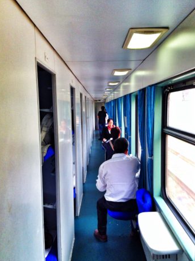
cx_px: 102
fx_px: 286
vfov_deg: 49.0
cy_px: 140
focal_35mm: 38
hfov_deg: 37.7
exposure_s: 1/120
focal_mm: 4.28
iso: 80
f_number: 2.4
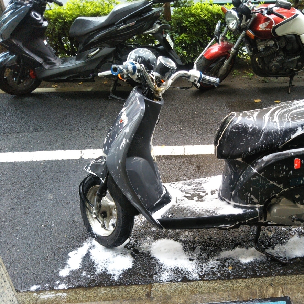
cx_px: 202
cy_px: 151
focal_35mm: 36
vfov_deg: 46.0
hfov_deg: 45.4
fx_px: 358
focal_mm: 4
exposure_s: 1/93
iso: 80
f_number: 2.2
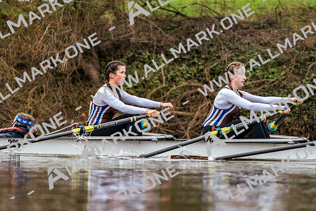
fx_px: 1896
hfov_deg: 9.5
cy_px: 106
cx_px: 158
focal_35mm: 216
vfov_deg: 6.4
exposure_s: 1/2000
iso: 2000
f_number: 6.3
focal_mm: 216
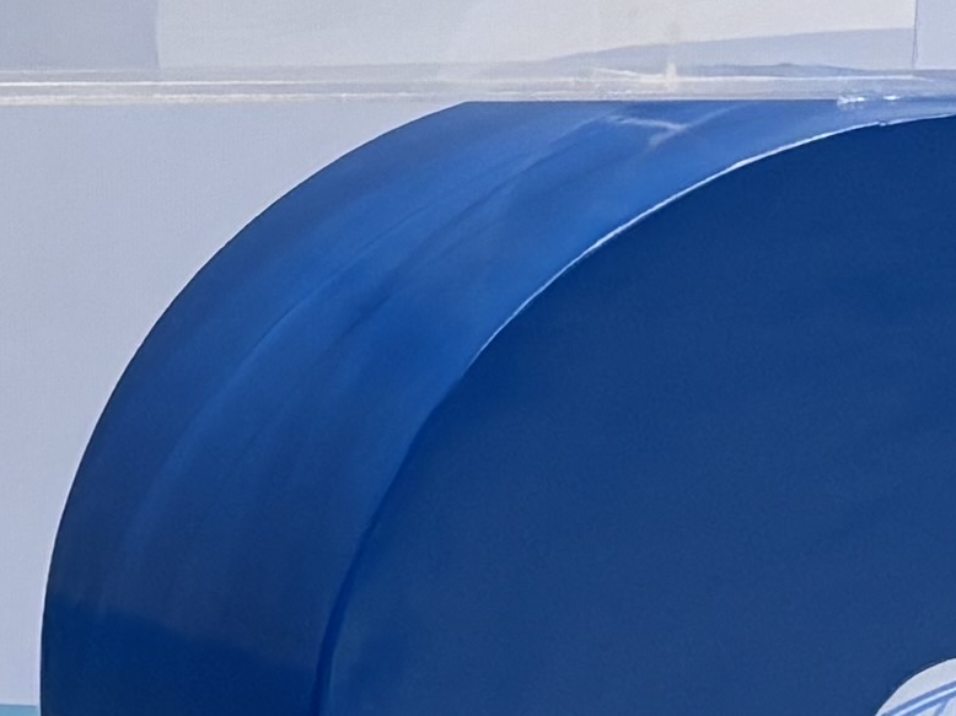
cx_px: -2342
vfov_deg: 7.7
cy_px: -157
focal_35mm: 191
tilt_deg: -2.7
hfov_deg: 8.1
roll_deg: +0.5
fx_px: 5273
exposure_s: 1/100
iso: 100
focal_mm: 5.96
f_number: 1.6
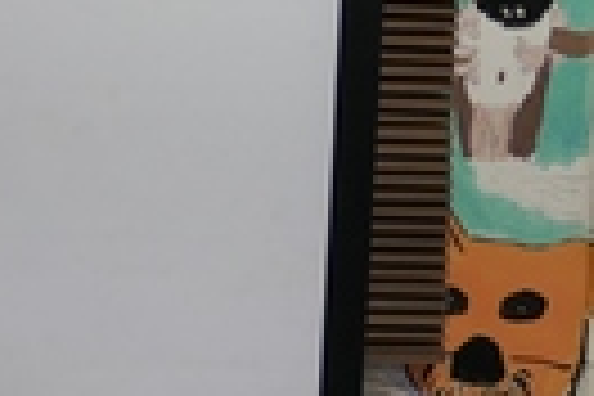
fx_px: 2095
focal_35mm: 127
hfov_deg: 13.2
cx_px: -716
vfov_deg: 10.8
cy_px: 169
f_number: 2.2
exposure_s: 1/125
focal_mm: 8.8
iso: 125
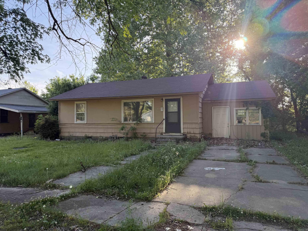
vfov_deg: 56.8
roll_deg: +0.6
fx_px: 214
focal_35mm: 24
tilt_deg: +0.2
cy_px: 116
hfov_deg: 71.6
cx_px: 154
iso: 100
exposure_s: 1/539
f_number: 1.78
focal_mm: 6.76
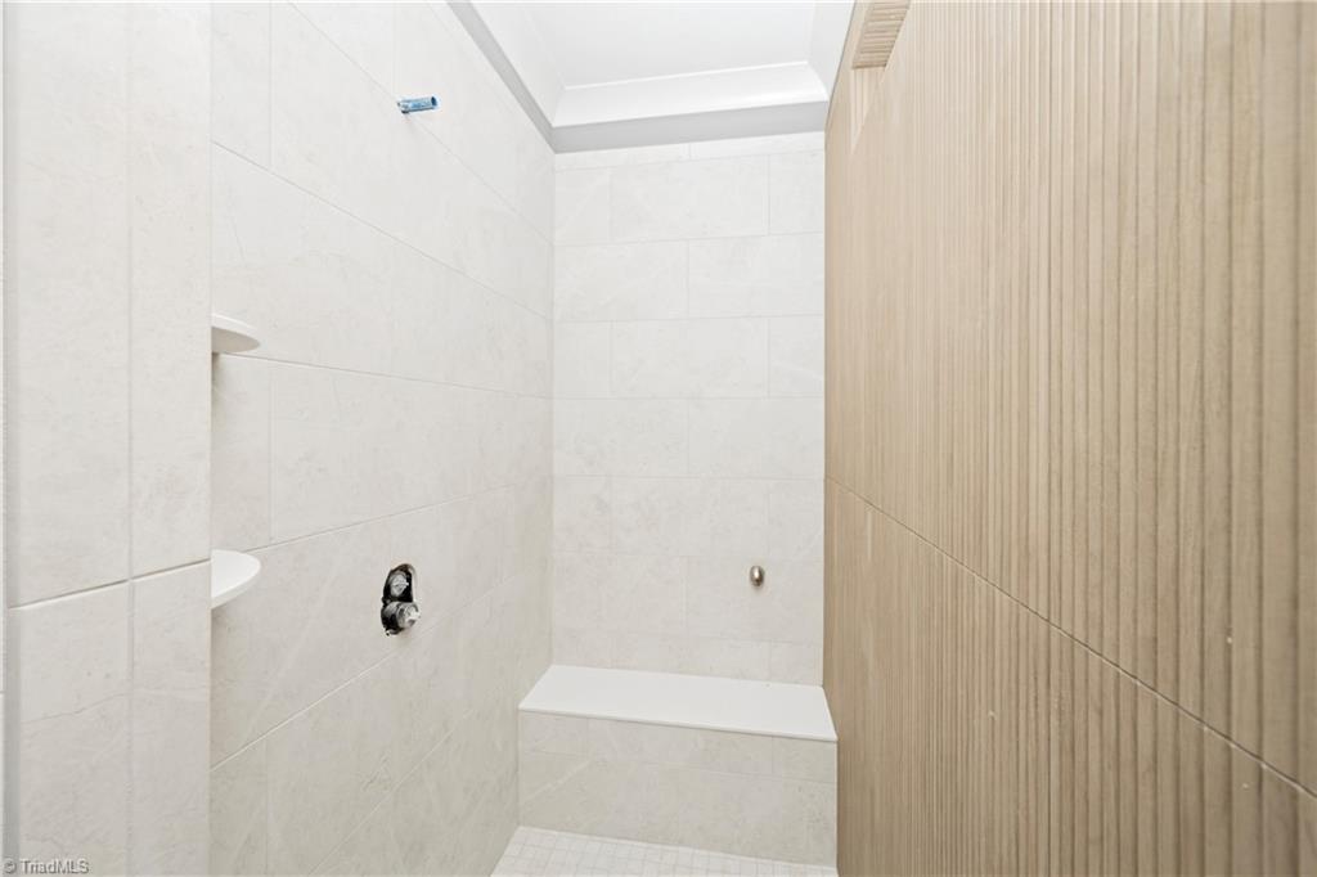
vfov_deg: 81.2
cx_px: 658
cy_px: 438
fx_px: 512
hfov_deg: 104.3
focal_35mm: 14
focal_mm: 14
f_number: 9
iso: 250
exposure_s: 1/80
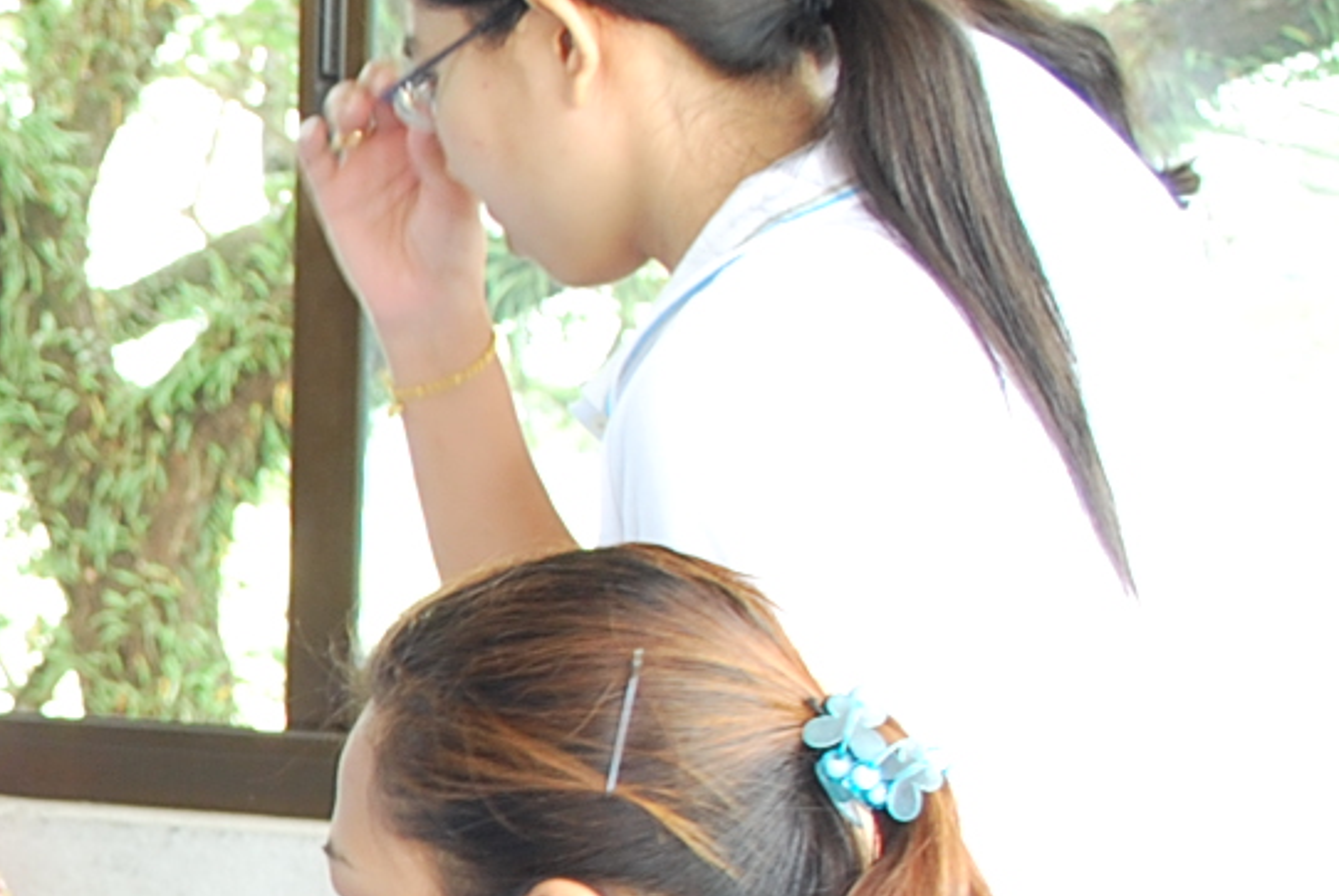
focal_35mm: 118
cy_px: 928
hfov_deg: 15.3
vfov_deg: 11.5
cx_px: -978
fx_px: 4394
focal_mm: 22
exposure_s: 1/15
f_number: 5.6
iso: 200
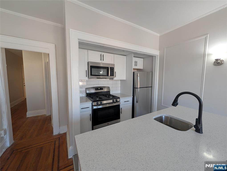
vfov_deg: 94.6
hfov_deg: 110.5
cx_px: 114
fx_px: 79
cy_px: 86
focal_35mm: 12
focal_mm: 2.02
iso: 94
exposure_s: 1/120
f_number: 1.7
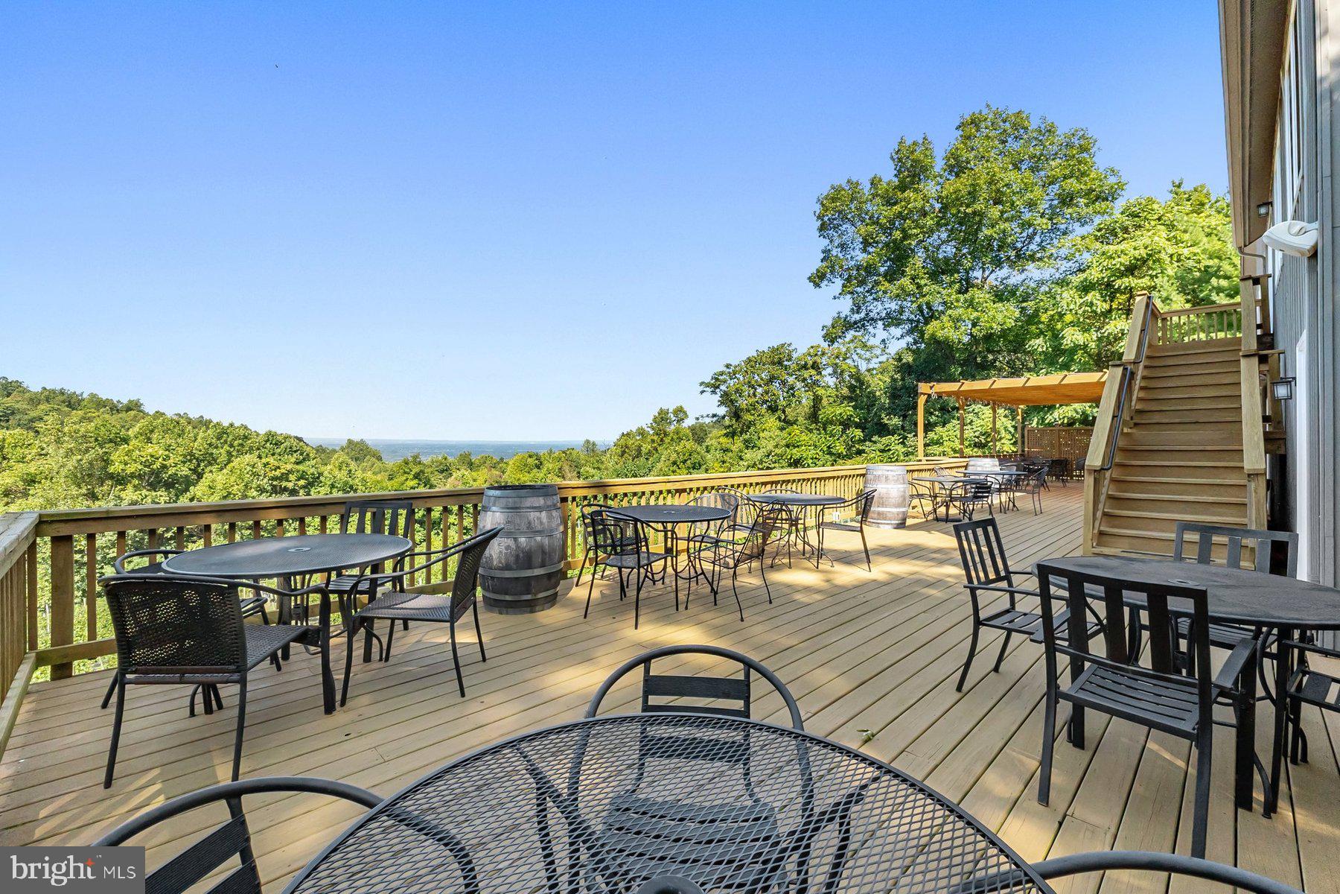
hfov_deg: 100.4
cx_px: 670
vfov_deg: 77.3
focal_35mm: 15
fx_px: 558
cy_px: 447
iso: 800
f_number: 8
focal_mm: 10
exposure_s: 1/1250
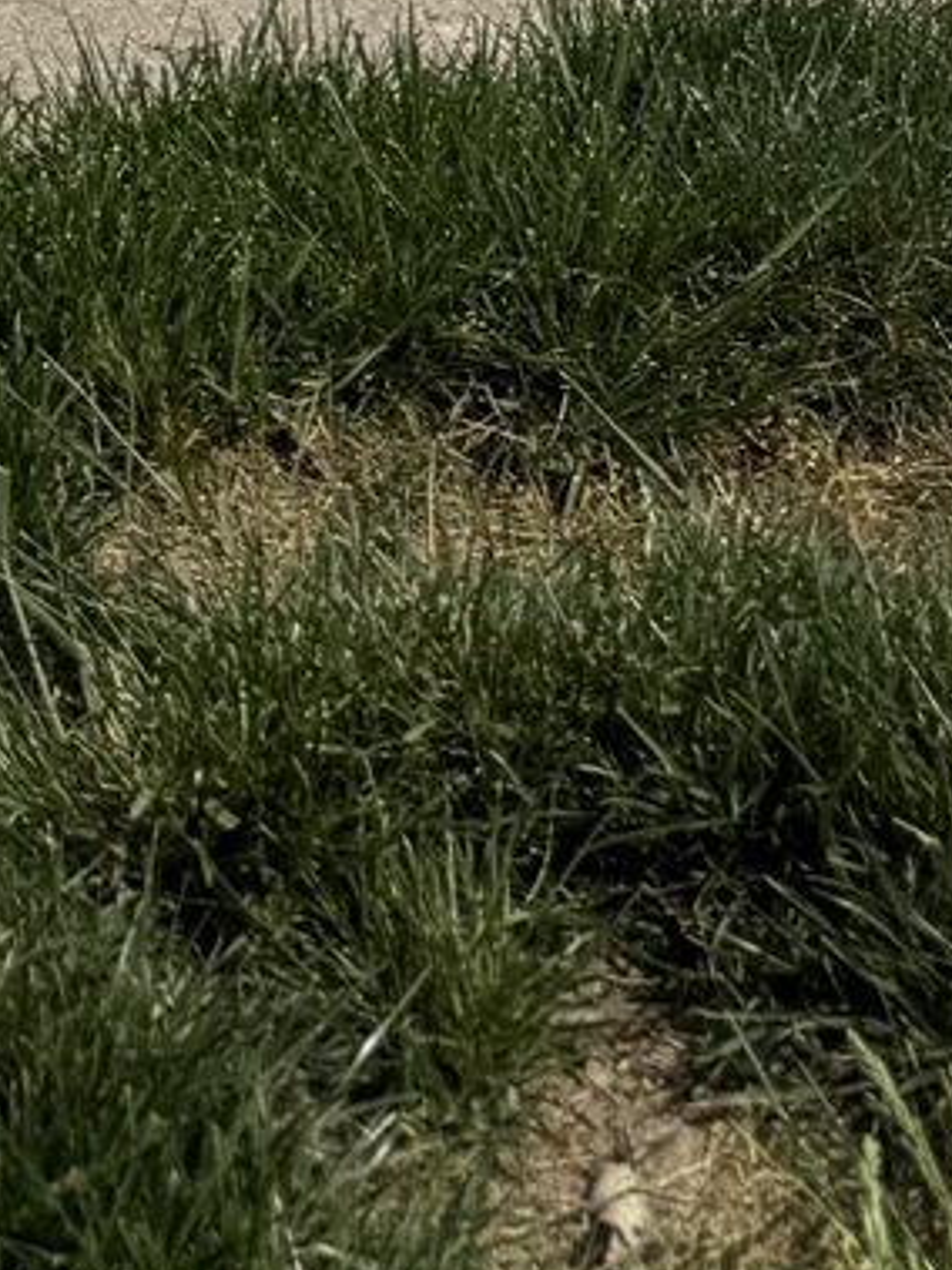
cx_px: -345
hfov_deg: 9.9
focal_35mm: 146
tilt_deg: -0.2
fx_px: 5357
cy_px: -2490
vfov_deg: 10.1
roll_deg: -2.0
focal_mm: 6.76
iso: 80
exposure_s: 1/11905
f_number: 1.78
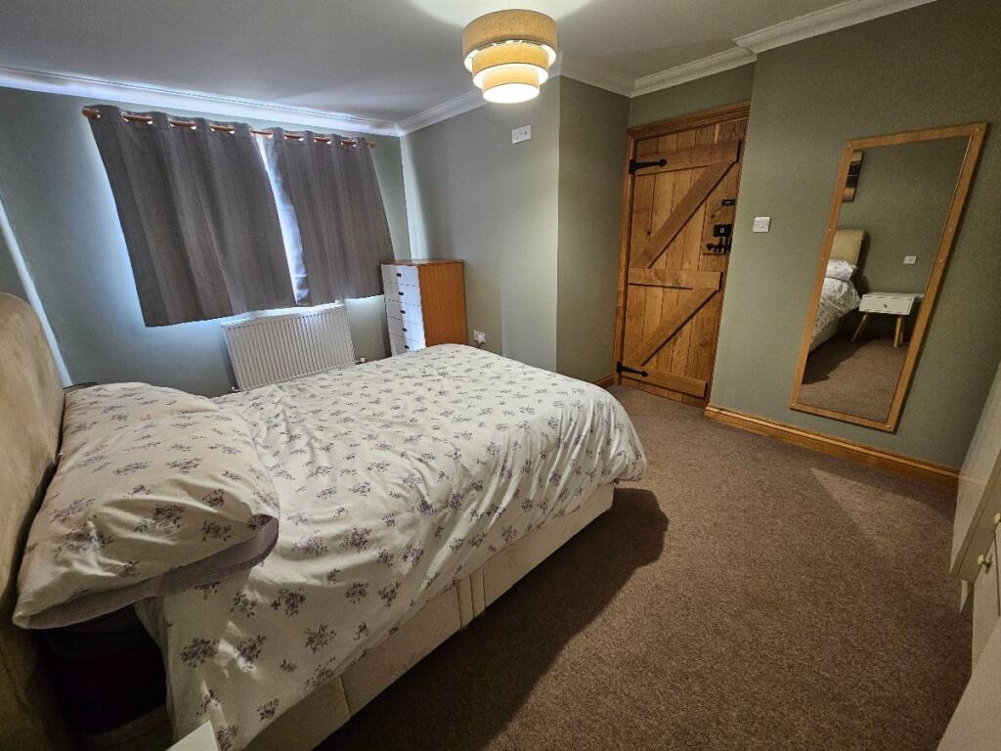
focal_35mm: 13
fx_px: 376
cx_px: 500
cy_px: 376
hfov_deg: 106.2
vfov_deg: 89.9
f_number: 2.2
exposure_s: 1/50
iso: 400
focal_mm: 2.2
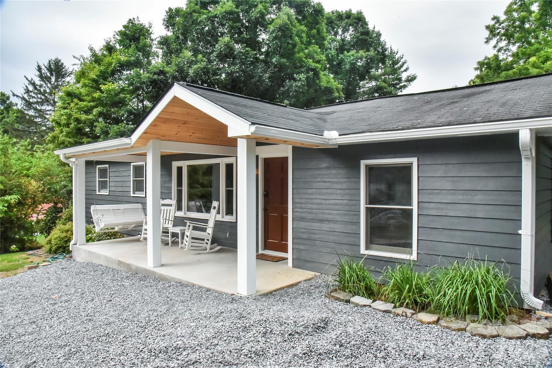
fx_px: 368
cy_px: 184
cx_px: 276
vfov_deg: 53.1
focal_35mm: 24
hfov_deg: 73.7
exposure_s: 1/250
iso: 4000
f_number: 16
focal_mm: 24
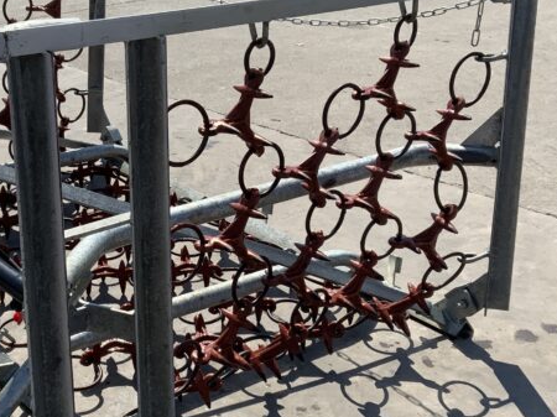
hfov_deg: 29.2
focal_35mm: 66
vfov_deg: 22.2
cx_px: 179
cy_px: 208
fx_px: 1061
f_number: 1.8
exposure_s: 1/2141
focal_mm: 3
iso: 16
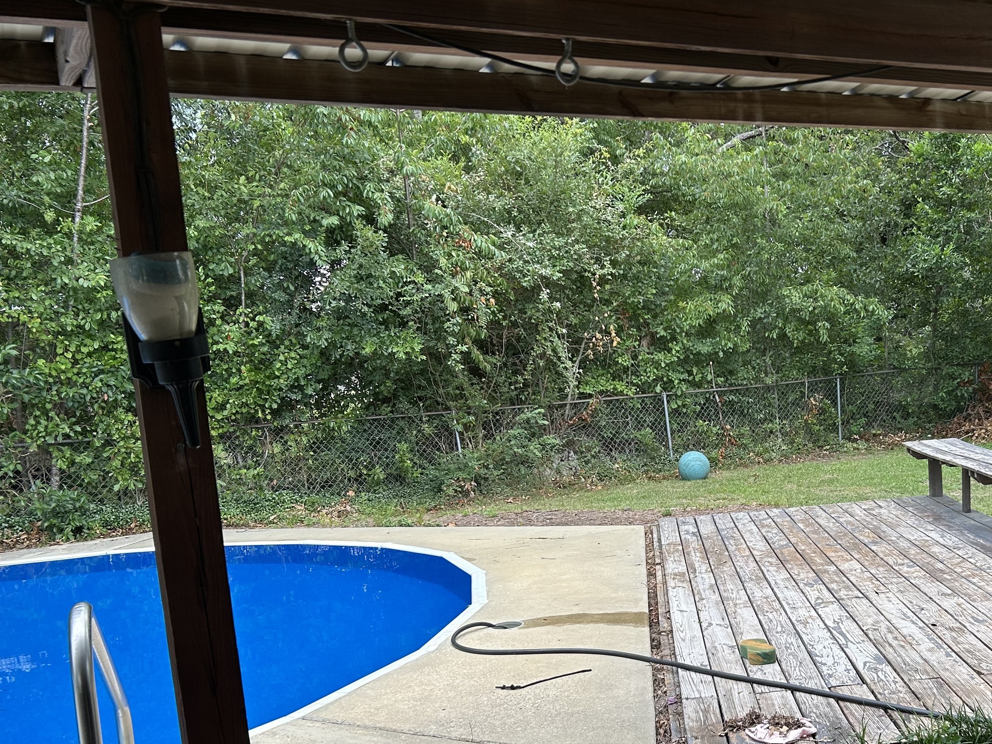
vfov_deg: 36.4
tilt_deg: -7.7
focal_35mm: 39
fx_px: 1118
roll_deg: +5.3
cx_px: 659
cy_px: 498
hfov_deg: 47.1
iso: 50
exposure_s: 1/521
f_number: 1.5
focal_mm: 5.7
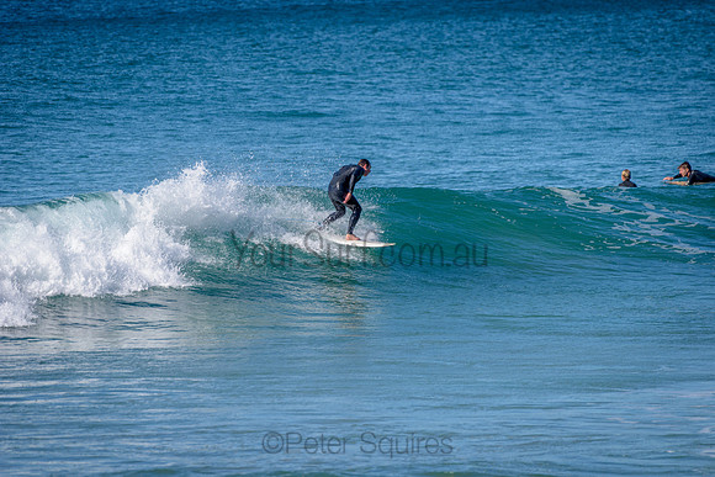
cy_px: 238
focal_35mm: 500
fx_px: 9932
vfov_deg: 2.8
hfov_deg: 4.1
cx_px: 358
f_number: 5.6
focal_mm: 500
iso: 160
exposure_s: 1/2000
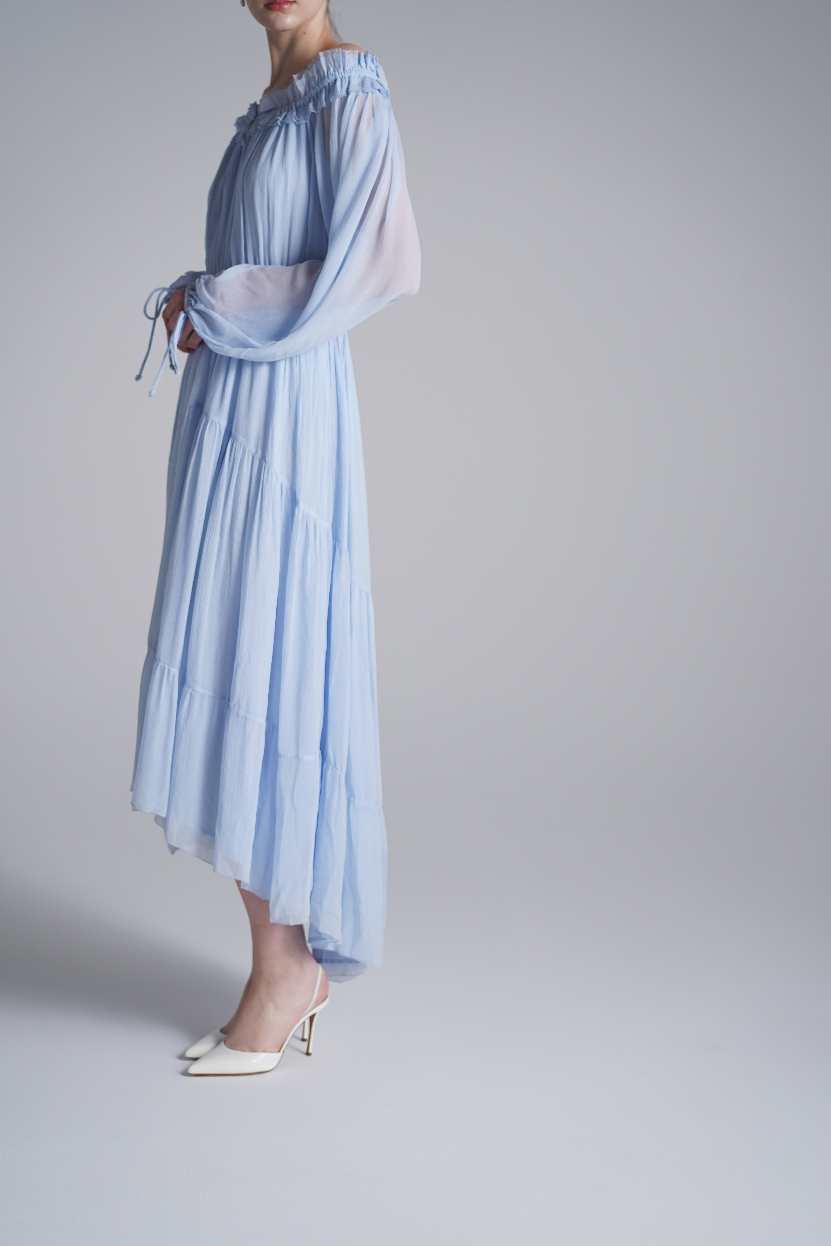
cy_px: 630
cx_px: 438
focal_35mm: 59
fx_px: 2043
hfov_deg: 23.0
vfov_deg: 33.9
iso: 400
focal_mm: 55
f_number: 2.8
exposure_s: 1/160
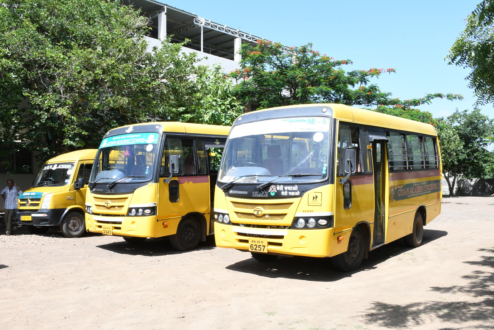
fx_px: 439
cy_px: 173
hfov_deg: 58.7
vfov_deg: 41.1
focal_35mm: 32
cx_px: 241
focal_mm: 20
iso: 500
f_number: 16
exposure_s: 1/125
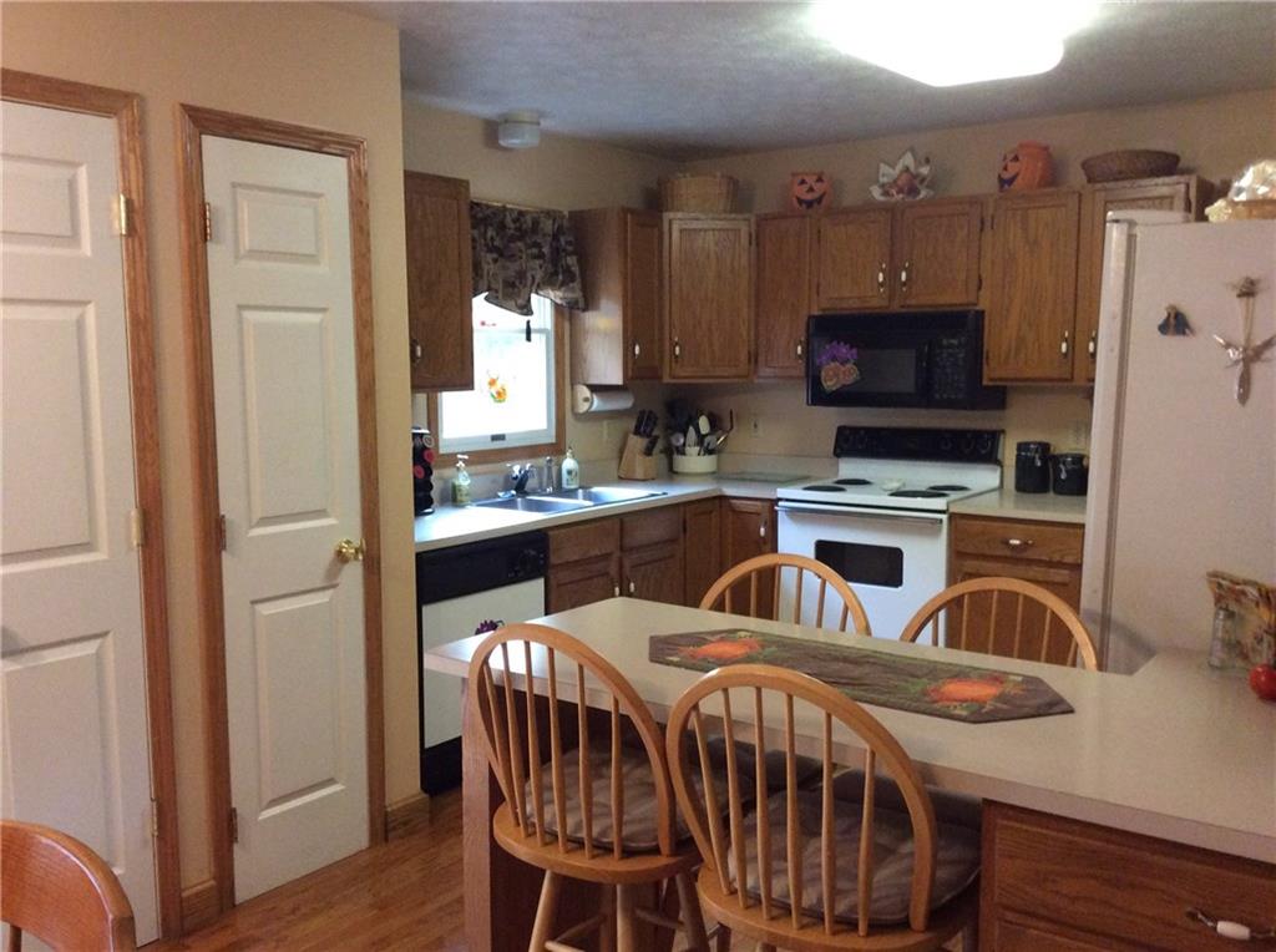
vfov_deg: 44.0
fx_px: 1177
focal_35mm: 32
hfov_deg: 56.9
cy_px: 476
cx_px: 638
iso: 250
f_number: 2.4
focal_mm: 3.3
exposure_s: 1/17
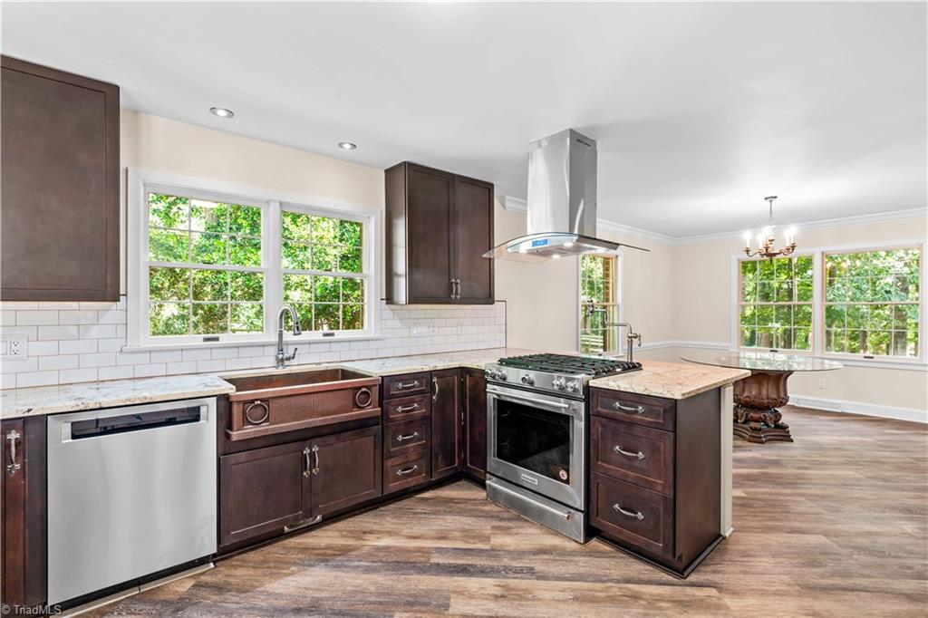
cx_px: 464
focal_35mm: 16
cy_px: 309
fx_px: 412
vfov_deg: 73.7
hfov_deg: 96.8
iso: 100
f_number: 8
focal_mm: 16
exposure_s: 1/1.25
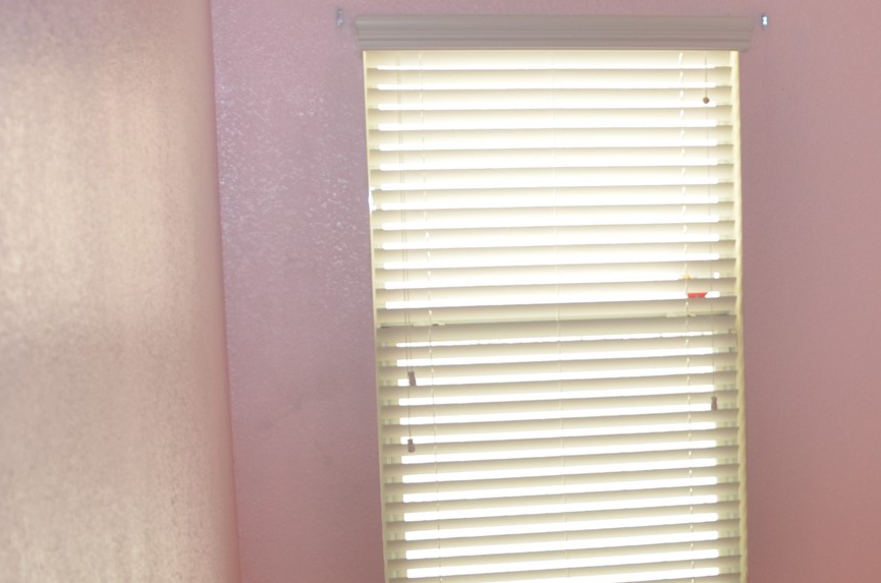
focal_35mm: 68
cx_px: 843
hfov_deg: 28.2
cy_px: 413
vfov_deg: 19.8
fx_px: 1661
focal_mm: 18
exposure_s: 1/60
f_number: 4
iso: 360
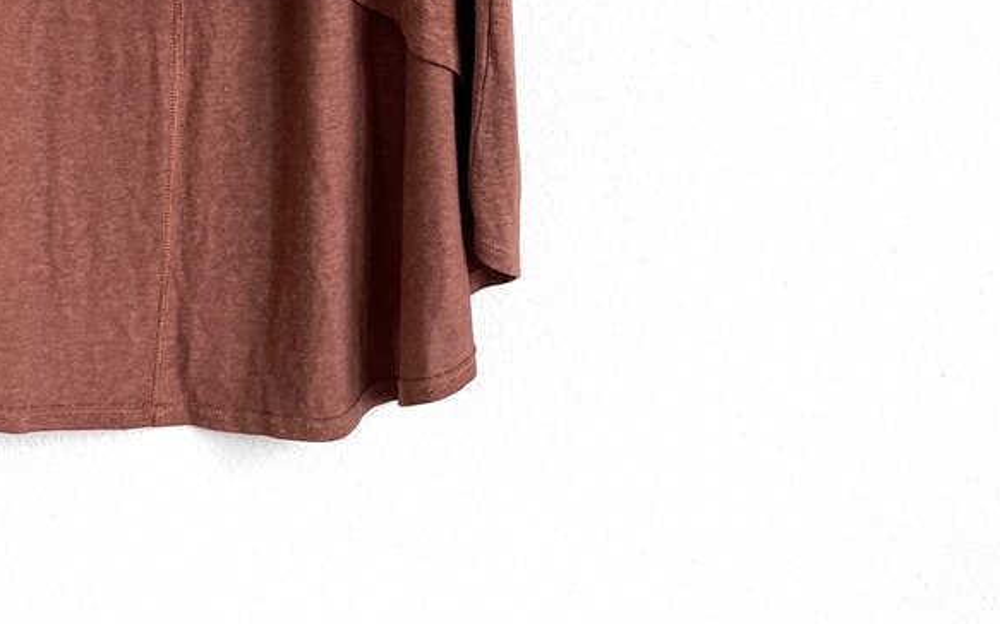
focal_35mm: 63
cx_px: 190
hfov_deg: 31.6
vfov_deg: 18.2
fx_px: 1716
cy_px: -332
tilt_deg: +4.2
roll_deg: +0.9
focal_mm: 5.1
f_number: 1.6
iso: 80
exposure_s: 1/121
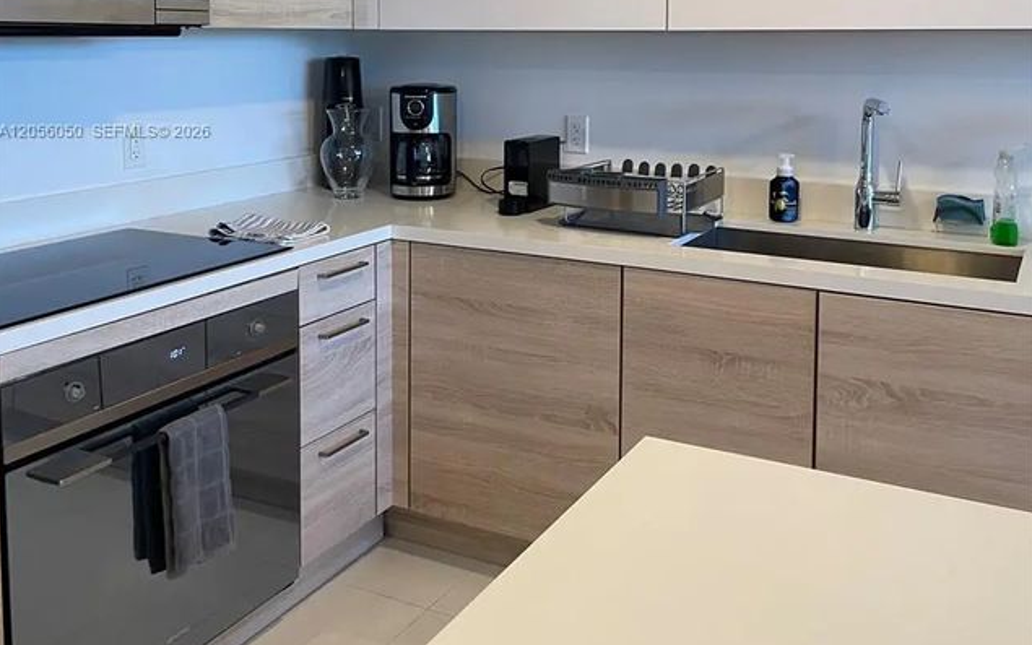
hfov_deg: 52.7
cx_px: 515
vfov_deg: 33.5
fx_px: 1041
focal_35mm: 37
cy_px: 132
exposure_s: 1/60
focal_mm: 4.2
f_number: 1.6
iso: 100
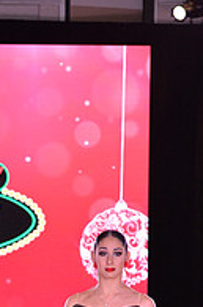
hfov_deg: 4.8
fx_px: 2406
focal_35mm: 283
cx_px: -48
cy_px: 384
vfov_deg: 7.2
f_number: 6.3
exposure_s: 1/250
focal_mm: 95
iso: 2000
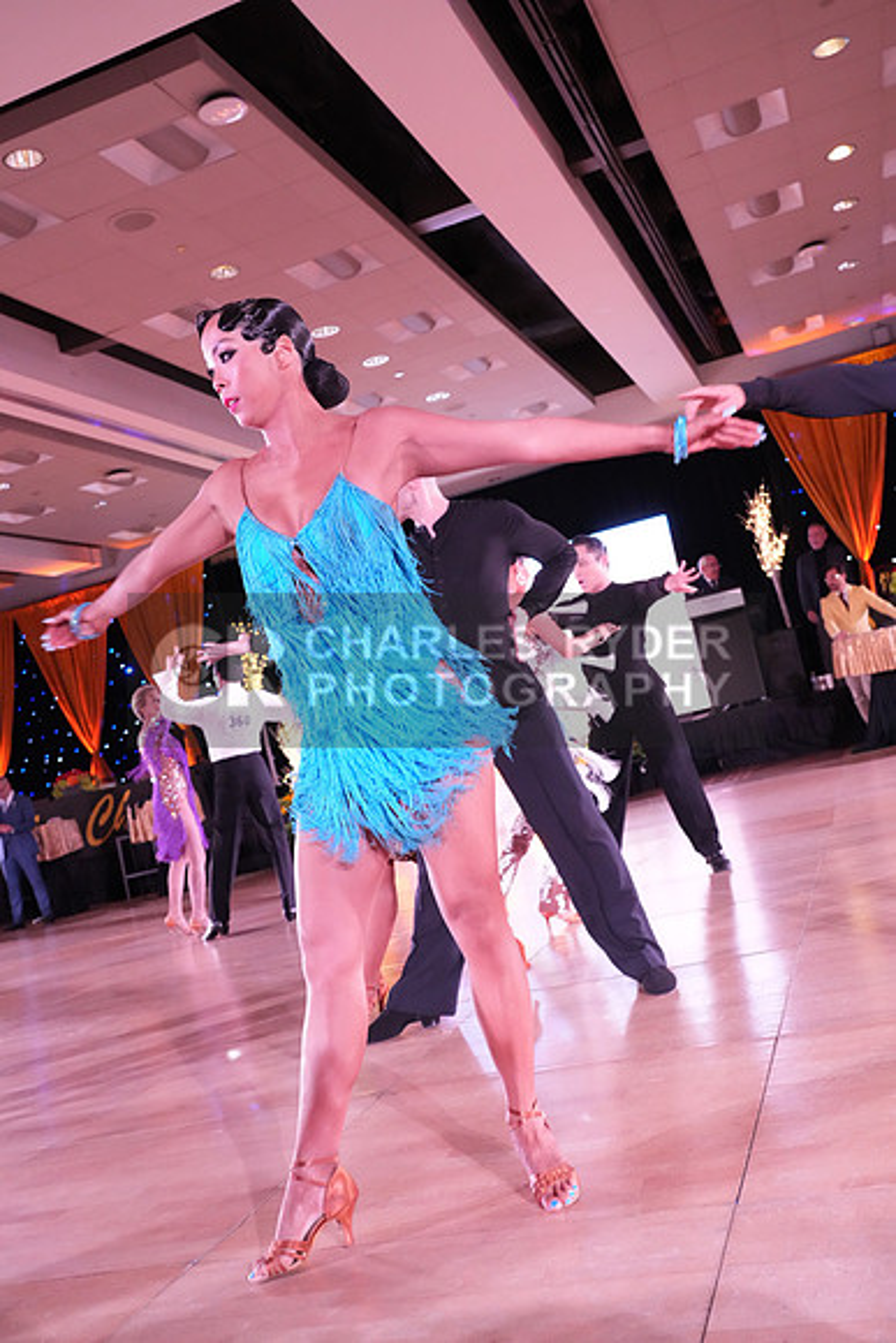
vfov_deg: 55.8
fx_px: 1268
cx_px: 448
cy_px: 672
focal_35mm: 34
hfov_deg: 38.9
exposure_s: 1/250
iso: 8000
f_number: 5.6
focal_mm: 34
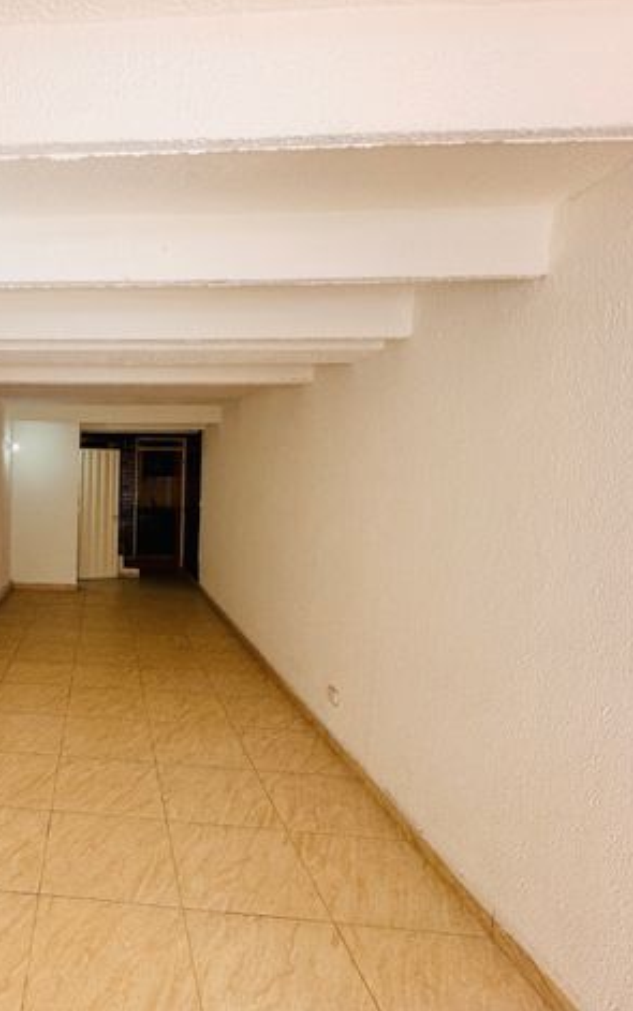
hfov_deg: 50.1
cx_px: 48
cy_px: 485
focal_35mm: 21
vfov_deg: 82.2
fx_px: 579
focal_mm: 2.22
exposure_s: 1/99
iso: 64
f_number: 2.2
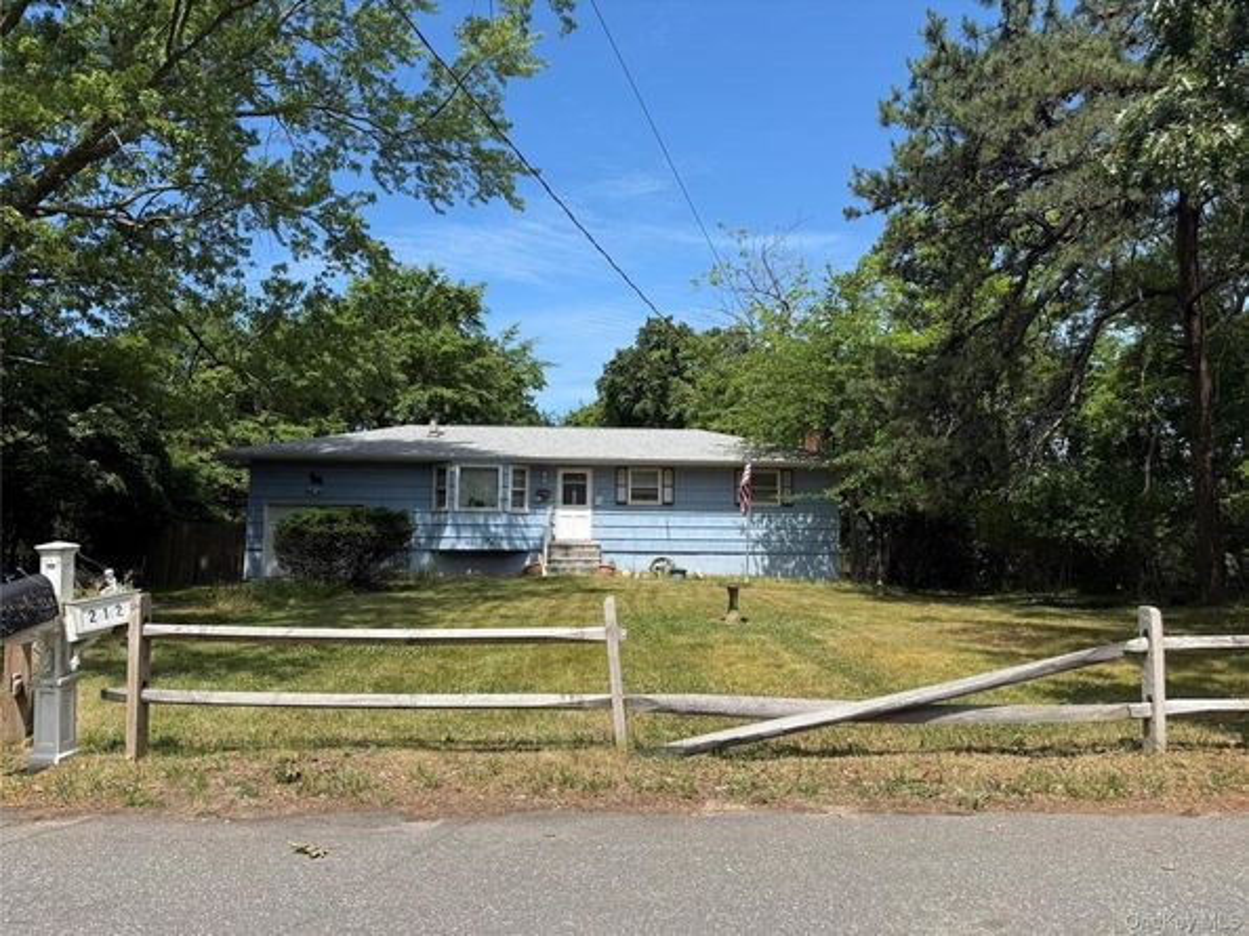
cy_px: 468
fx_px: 866
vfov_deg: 56.8
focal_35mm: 24
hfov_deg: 71.6
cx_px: 624
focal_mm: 6.76
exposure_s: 1/3279
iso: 80
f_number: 1.78
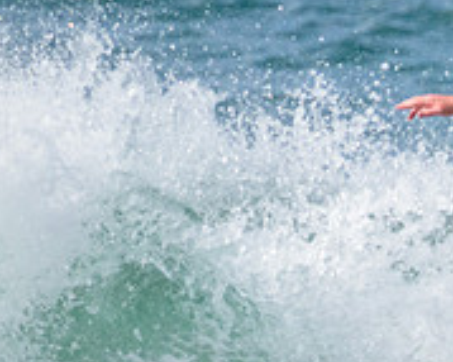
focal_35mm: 3184
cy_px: 317
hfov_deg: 0.6
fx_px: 42665
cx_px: 834
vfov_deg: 0.5
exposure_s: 1/1000
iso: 2000
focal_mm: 800
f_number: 11
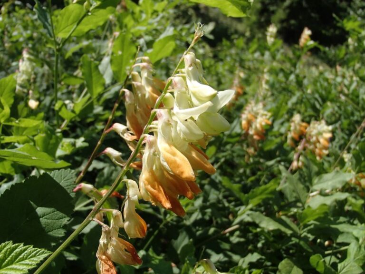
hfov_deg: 50.1
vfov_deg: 38.7
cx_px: 182
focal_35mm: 37
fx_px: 390
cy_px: 137
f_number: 4.7
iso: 100
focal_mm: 6.64
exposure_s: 1/640
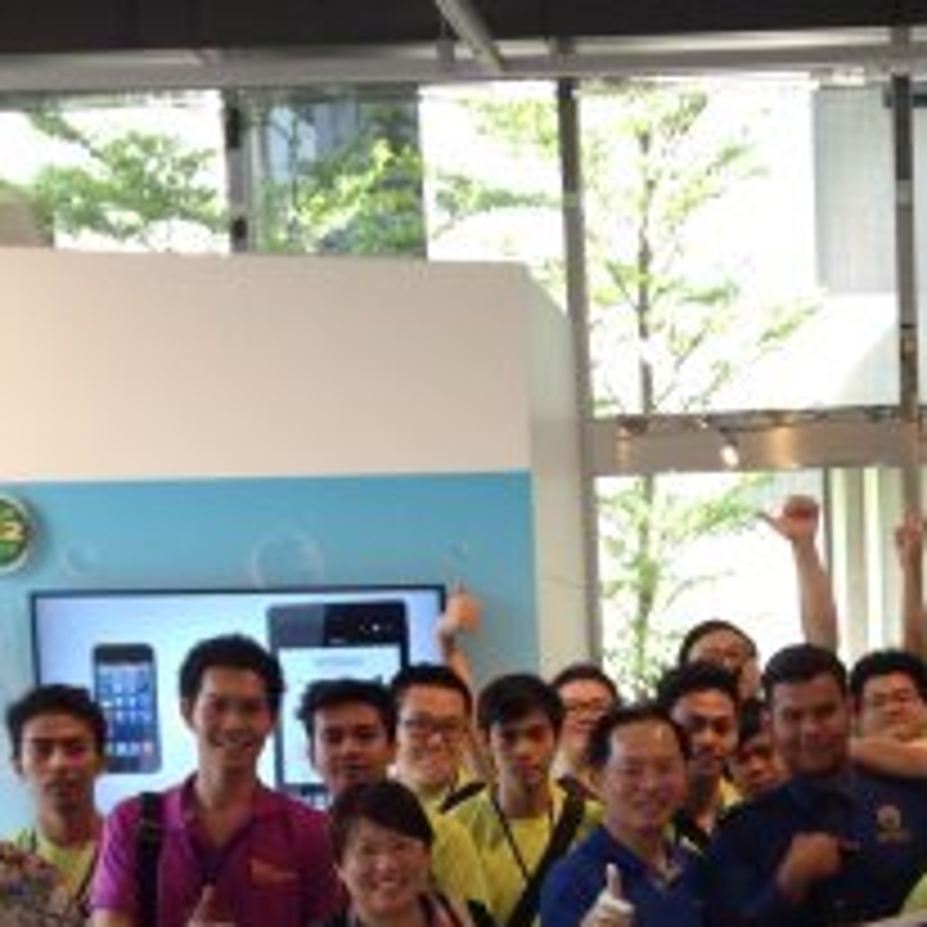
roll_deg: -0.3
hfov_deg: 20.0
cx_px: 846
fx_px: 2575
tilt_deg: -6.7
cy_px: 976
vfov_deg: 19.7
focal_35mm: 85
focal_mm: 4.12
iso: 50
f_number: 2.4
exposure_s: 1/60
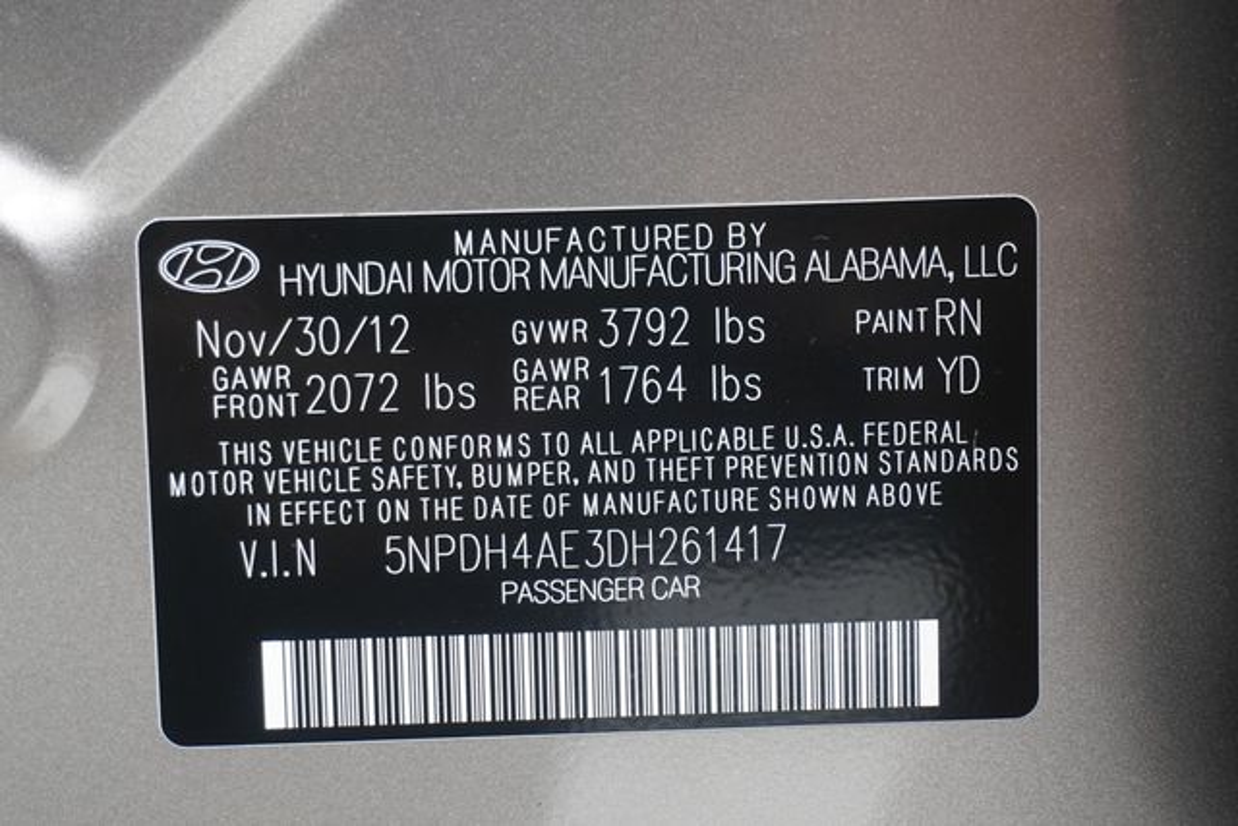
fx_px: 2167
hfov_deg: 31.9
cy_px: 413
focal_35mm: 63
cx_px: 619
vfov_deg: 21.6
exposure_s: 1/80
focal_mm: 42
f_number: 5.6
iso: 1000
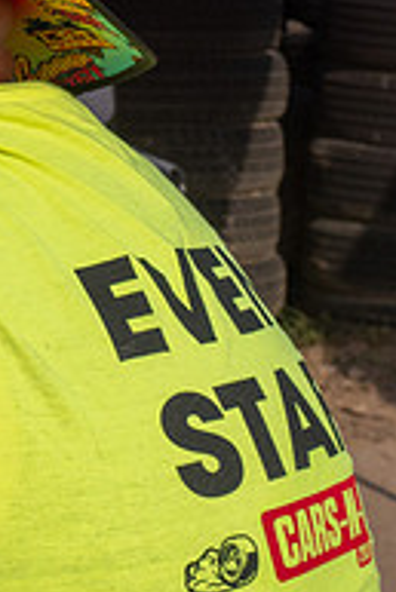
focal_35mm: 194
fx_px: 3195
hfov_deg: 7.0
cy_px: -5
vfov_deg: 10.5
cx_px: -203
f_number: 7.1
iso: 200
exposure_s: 1/1250
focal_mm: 31
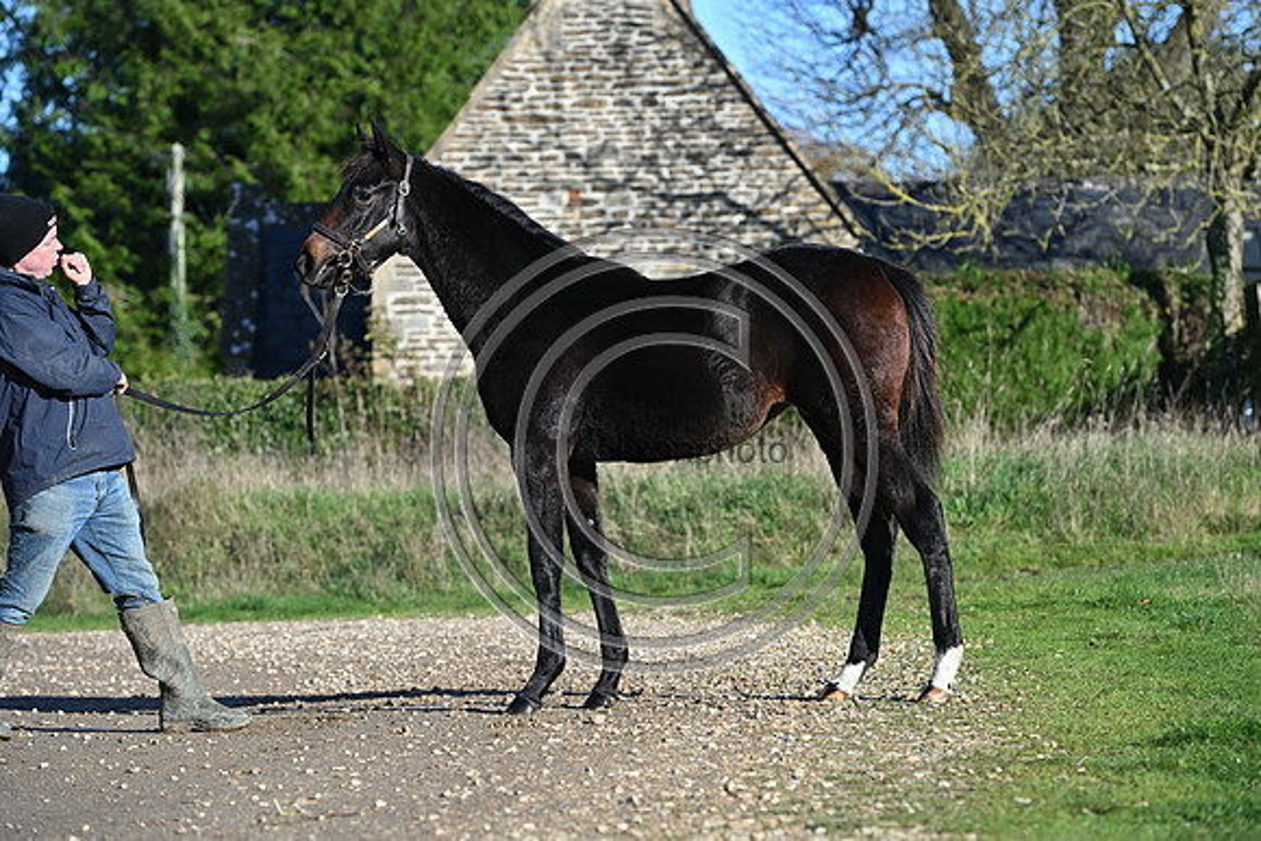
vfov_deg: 10.2
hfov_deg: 15.2
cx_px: 630
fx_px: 4730
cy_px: 420
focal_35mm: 135
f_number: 4.5
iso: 280
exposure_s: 1/1250
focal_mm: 135
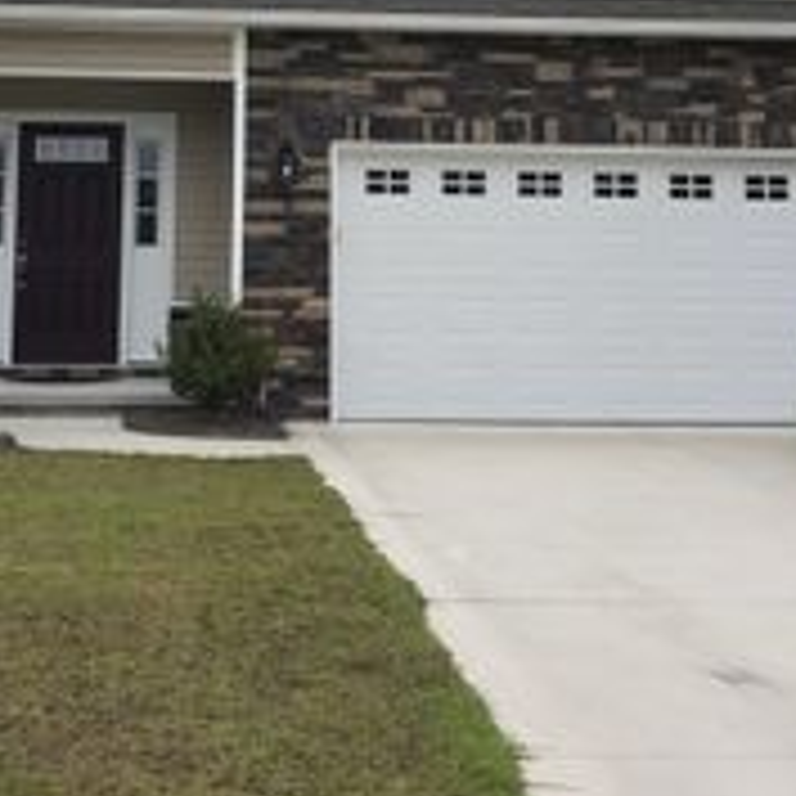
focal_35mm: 70
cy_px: 56
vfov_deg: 23.9
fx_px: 1821
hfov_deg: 24.5
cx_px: 252
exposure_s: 1/3472
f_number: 1.8
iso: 25
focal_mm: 4
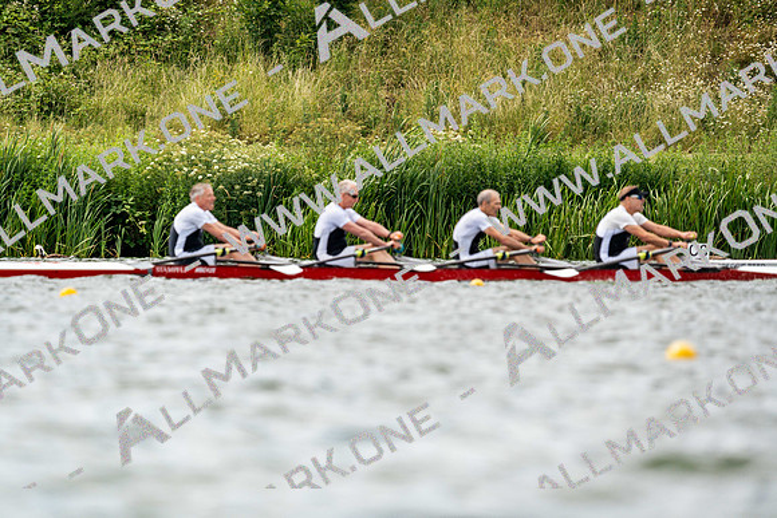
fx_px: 9347
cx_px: 388
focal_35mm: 433
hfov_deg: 4.8
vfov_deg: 3.2
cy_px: 259
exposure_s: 1/2000
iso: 400
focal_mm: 433
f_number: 6.3
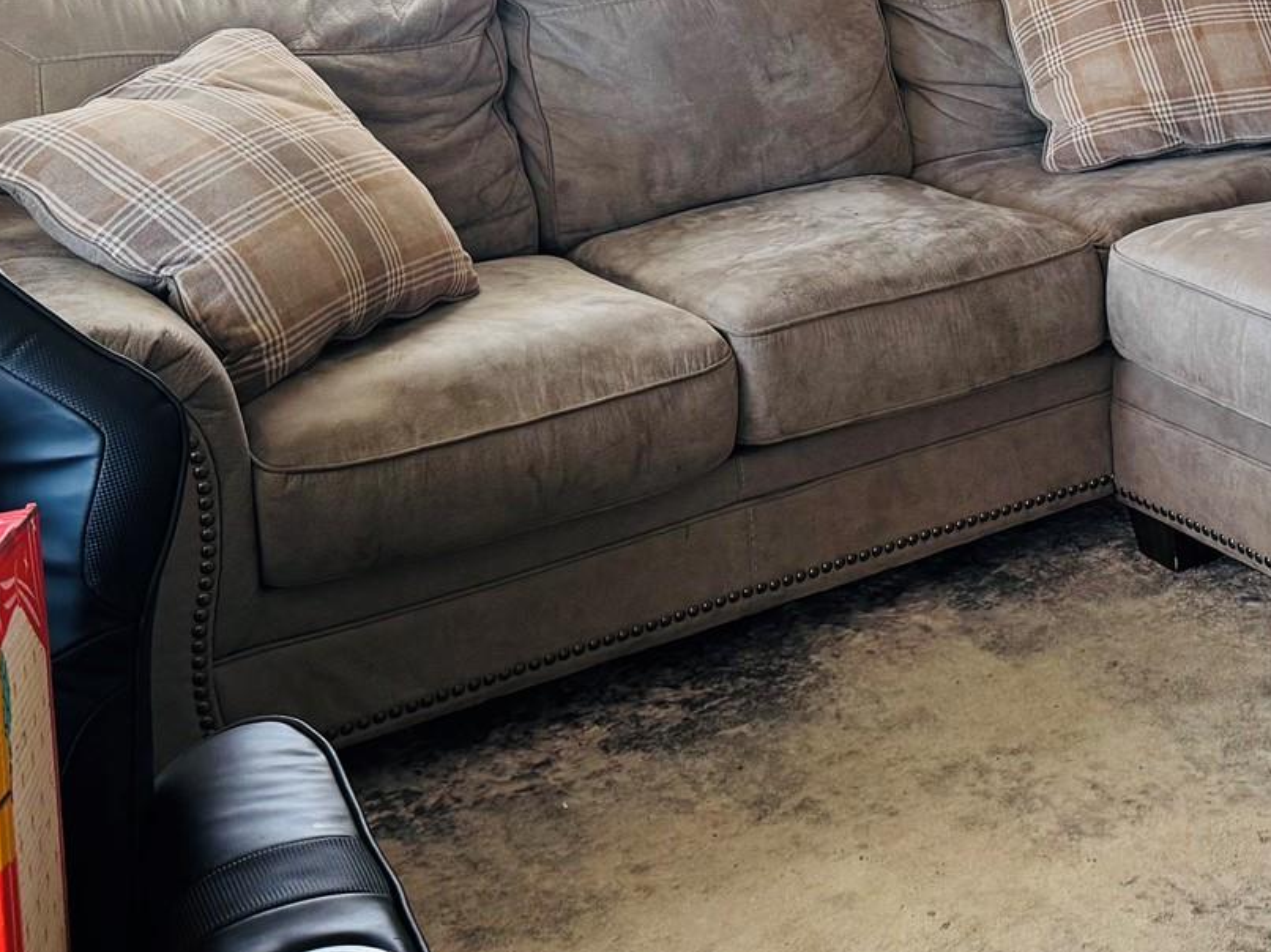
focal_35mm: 61
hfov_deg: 30.2
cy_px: -134
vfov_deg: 22.5
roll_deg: +1.6
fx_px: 2239
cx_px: 1161
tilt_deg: -8.3
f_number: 1.78
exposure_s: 1/121
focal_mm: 6.76
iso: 125
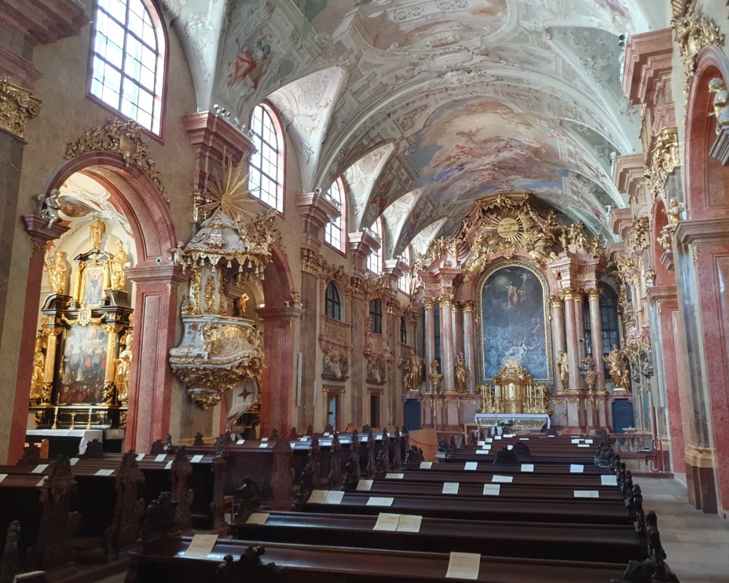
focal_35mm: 28
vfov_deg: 51.5
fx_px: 604
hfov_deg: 62.2
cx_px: 358
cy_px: 292
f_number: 1.5
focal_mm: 4.32
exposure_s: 1/50
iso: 250
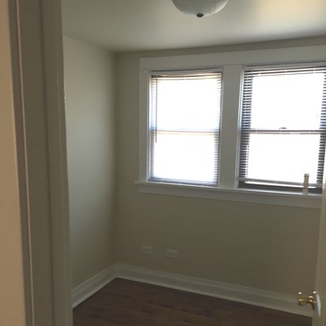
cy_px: 193
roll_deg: +0.7
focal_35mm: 35
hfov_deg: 47.2
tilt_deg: -7.6
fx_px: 373
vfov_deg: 47.0
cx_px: 161
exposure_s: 1/60
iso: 32
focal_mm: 4.15
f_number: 2.2
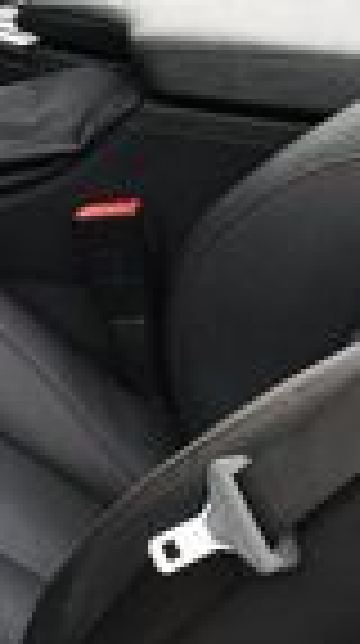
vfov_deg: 12.7
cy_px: 99
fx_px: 2880
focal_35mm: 169
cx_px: -144
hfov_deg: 7.1
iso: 320
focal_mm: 18
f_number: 5.6
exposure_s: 1/250
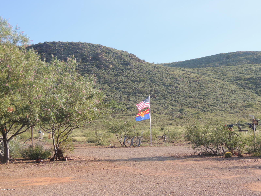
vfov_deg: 21.0
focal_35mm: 70
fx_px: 528
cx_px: 130
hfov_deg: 27.8
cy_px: 98
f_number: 3.9
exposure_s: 1/320
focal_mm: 12.4
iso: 100
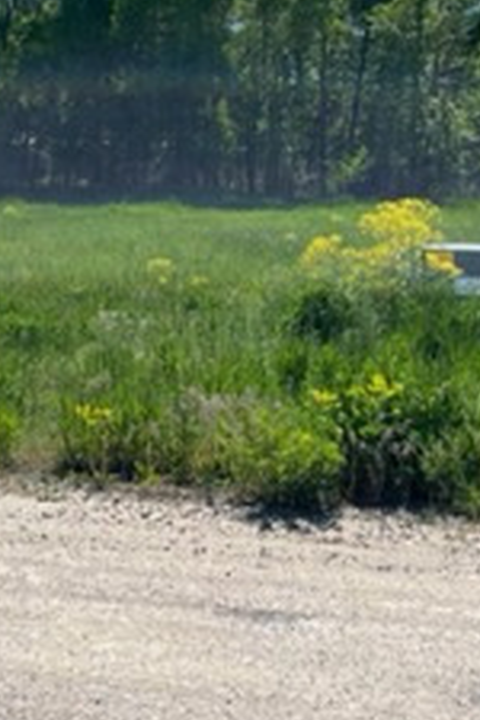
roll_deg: -1.4
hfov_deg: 17.7
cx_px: 262
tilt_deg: -0.7
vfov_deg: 26.1
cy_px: 230
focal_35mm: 77
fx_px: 1540
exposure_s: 1/2618
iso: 32
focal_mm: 4.2
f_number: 1.6
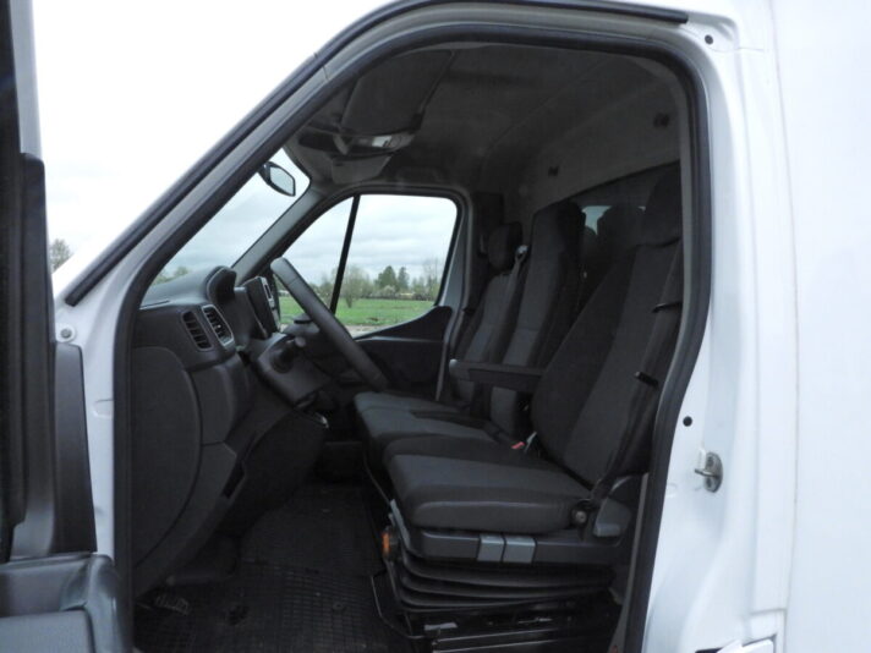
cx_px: 436
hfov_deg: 71.6
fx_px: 604
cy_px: 326
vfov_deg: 56.8
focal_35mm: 24
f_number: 8
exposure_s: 1/250
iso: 800
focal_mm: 4.3
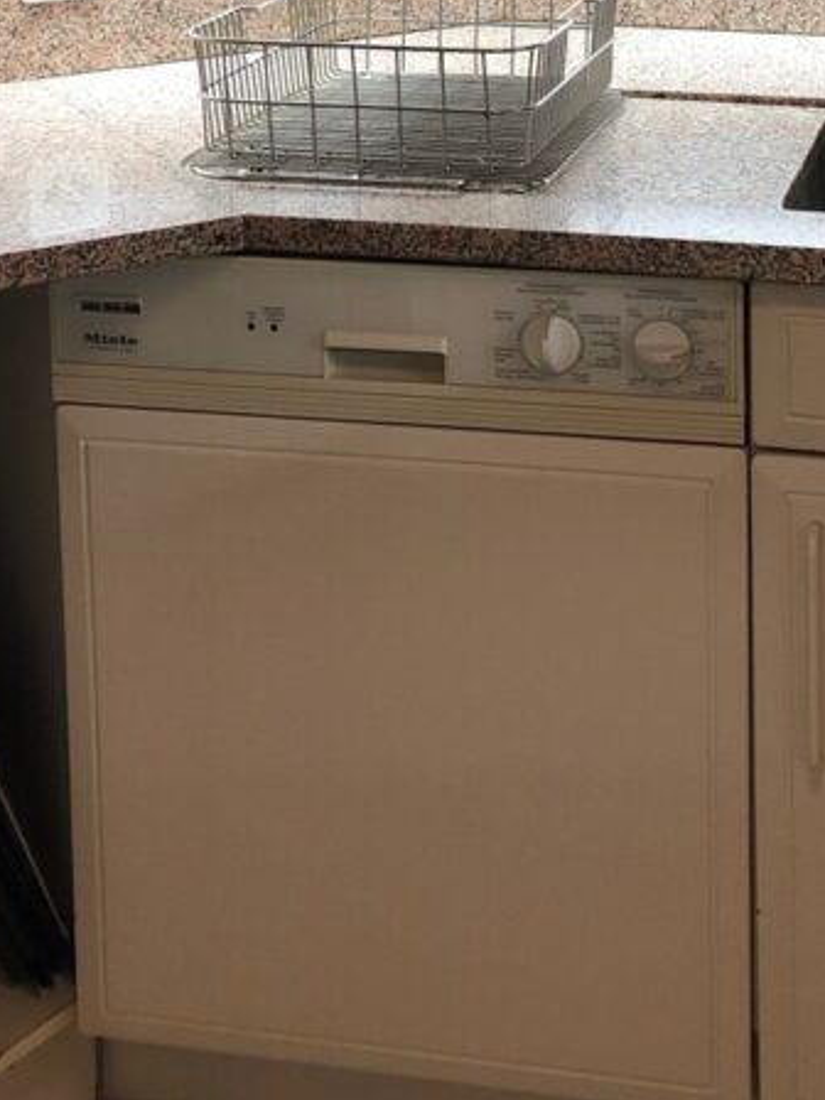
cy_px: -135
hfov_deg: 22.8
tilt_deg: -6.2
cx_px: 560
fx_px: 2034
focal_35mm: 64
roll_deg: +1.0
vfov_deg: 27.5
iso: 40
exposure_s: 1/25
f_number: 1.8
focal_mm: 3.99
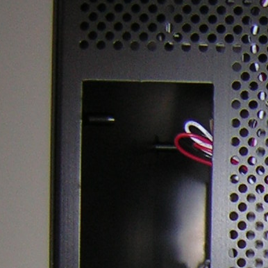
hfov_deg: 12.5
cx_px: 409
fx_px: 1156
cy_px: 322
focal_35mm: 132
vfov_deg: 12.9
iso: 50
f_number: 2.6
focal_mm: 4.7
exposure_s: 1/60.1
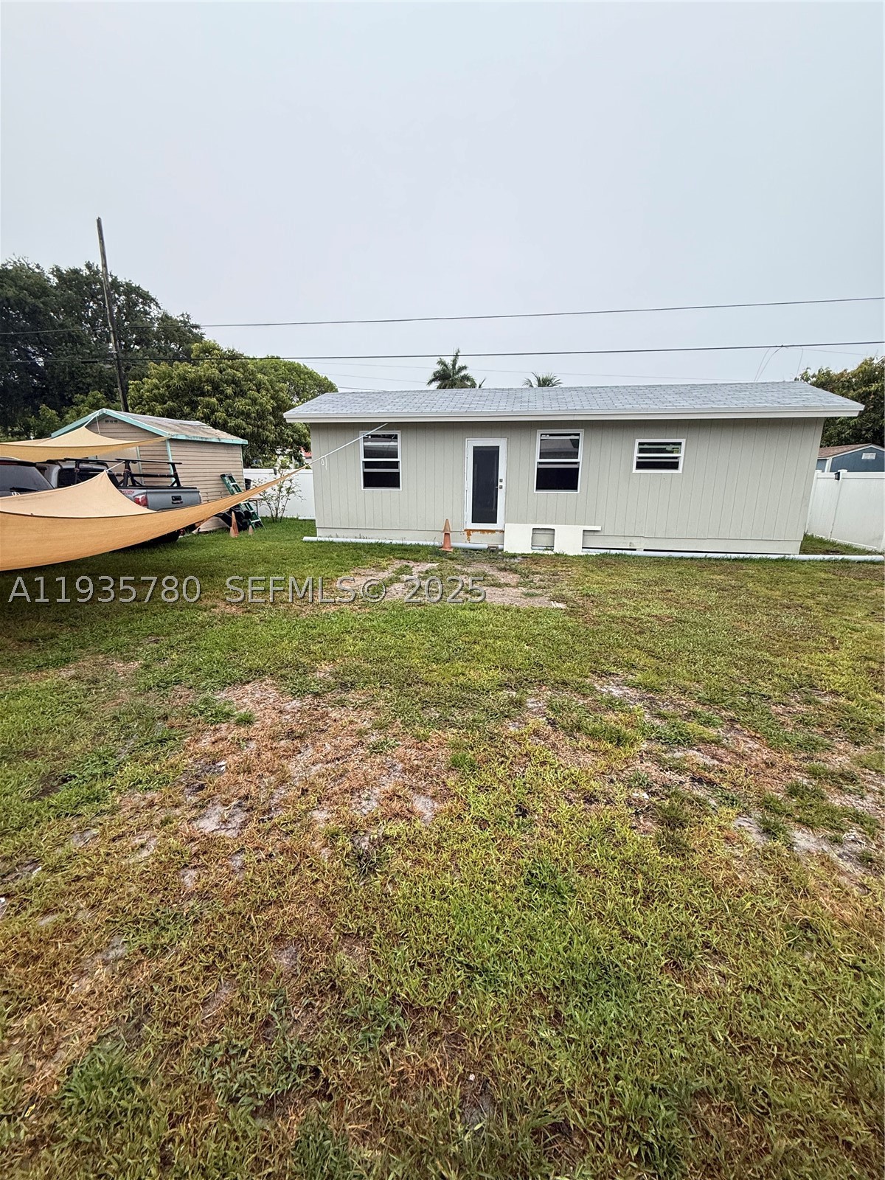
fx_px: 477
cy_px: 590
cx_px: 442
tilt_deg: -13.9
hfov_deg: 85.7
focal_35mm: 14
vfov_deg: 102.1
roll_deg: -1.2
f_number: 2.2
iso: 100
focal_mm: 2.22
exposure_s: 1/99
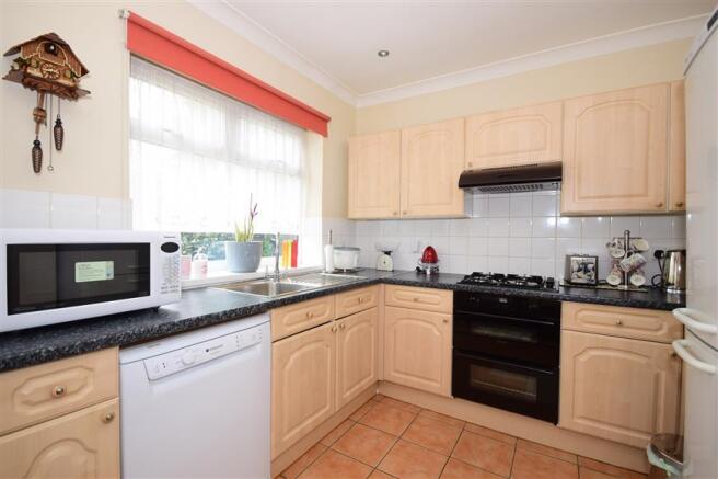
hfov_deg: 95.0
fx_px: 329
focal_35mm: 16
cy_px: 240
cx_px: 359
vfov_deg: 72.0
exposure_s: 1/15
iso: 100
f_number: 7.1
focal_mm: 11
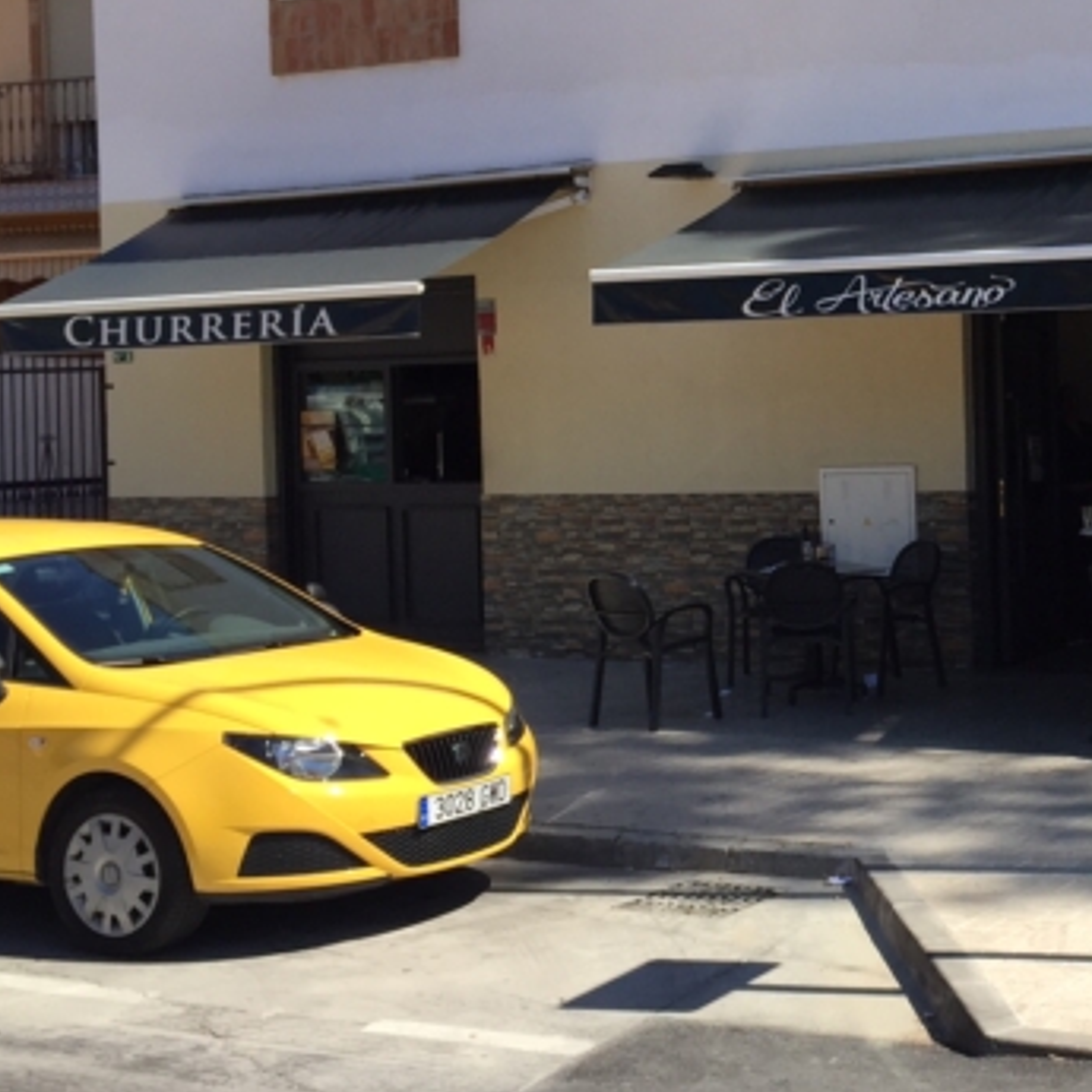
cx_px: 1035
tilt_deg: -1.4
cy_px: 434
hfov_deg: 28.6
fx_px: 2034
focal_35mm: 57
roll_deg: +0.4
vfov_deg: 30.0
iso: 32
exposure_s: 1/1721
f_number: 2.2
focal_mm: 4.15
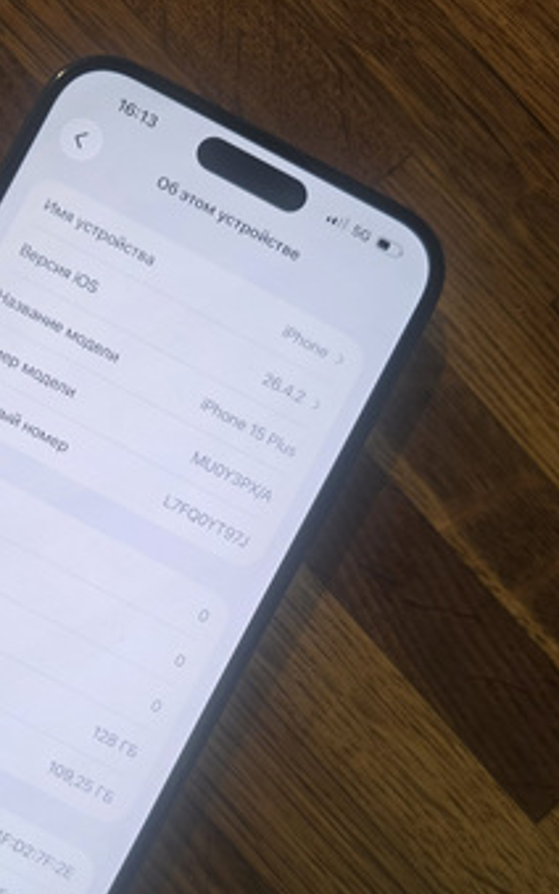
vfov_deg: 53.1
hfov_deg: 33.7
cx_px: 73
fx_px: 877
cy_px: 583
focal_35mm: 36
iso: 160
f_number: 1.7
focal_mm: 6.3
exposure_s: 1/66
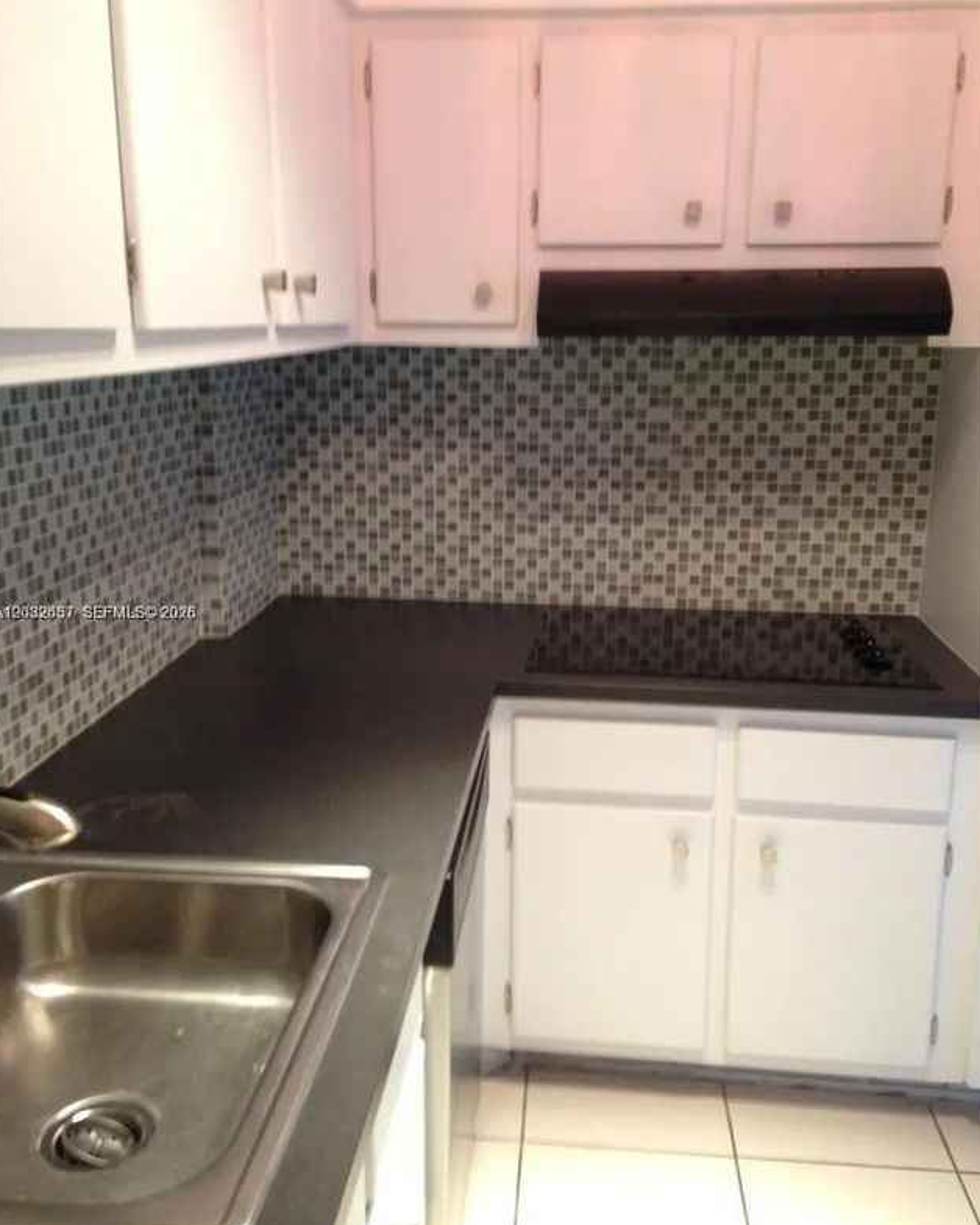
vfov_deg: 51.5
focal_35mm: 35
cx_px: 490
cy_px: 614
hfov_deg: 42.2
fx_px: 1269
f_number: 2.4
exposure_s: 1/20
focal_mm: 4.12
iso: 250
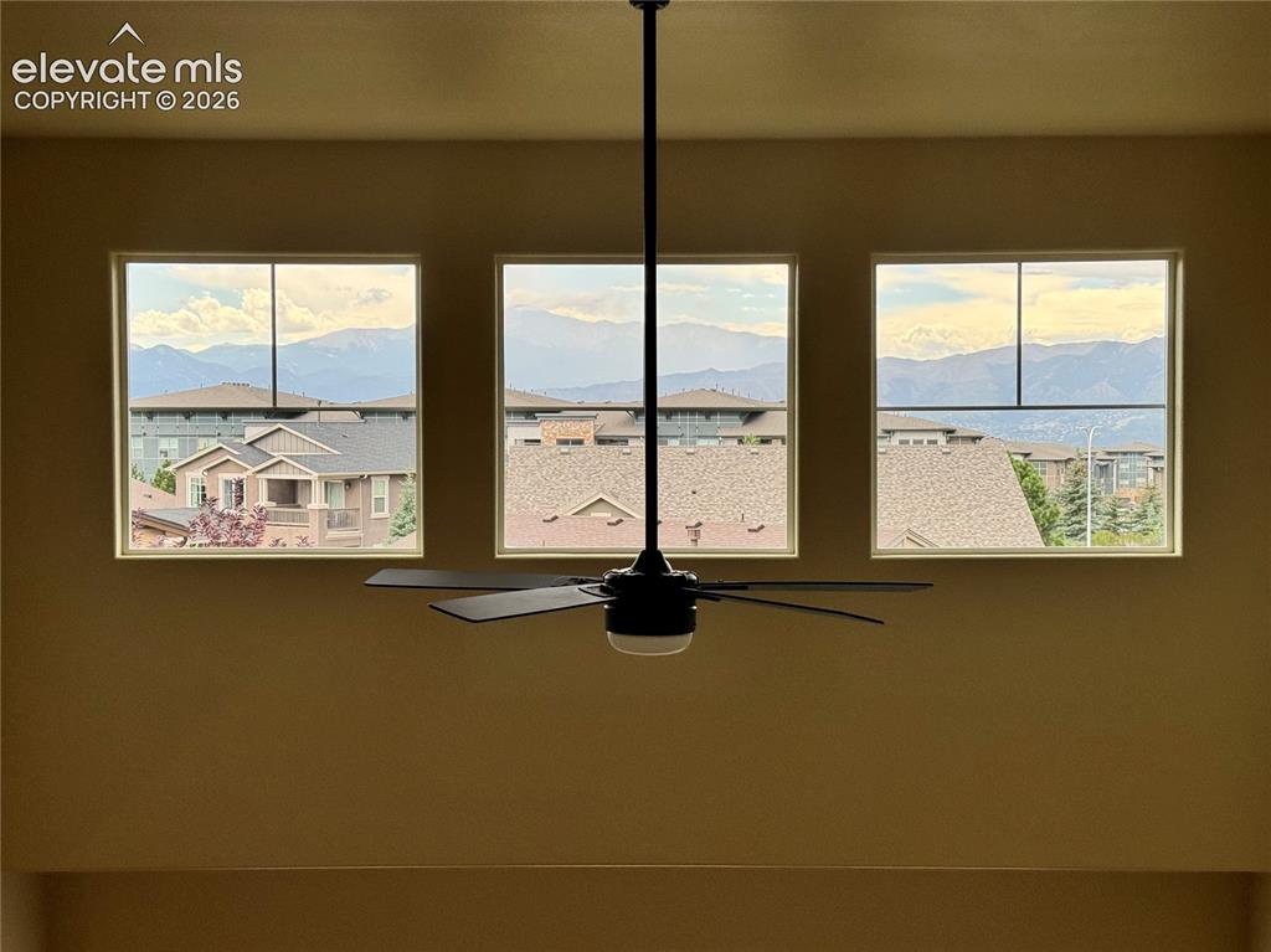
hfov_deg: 39.7
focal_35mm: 48
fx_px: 1762
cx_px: 636
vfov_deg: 30.2
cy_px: 476
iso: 64
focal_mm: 6.76
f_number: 1.78
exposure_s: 1/467
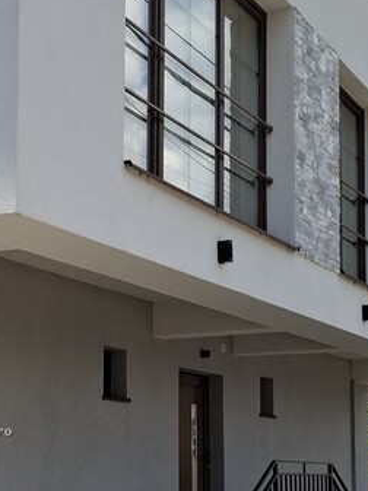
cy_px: 389
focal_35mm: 70
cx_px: -54
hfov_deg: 19.9
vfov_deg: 27.3
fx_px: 992
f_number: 1.8
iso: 50
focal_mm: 5.54
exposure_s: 1/1140
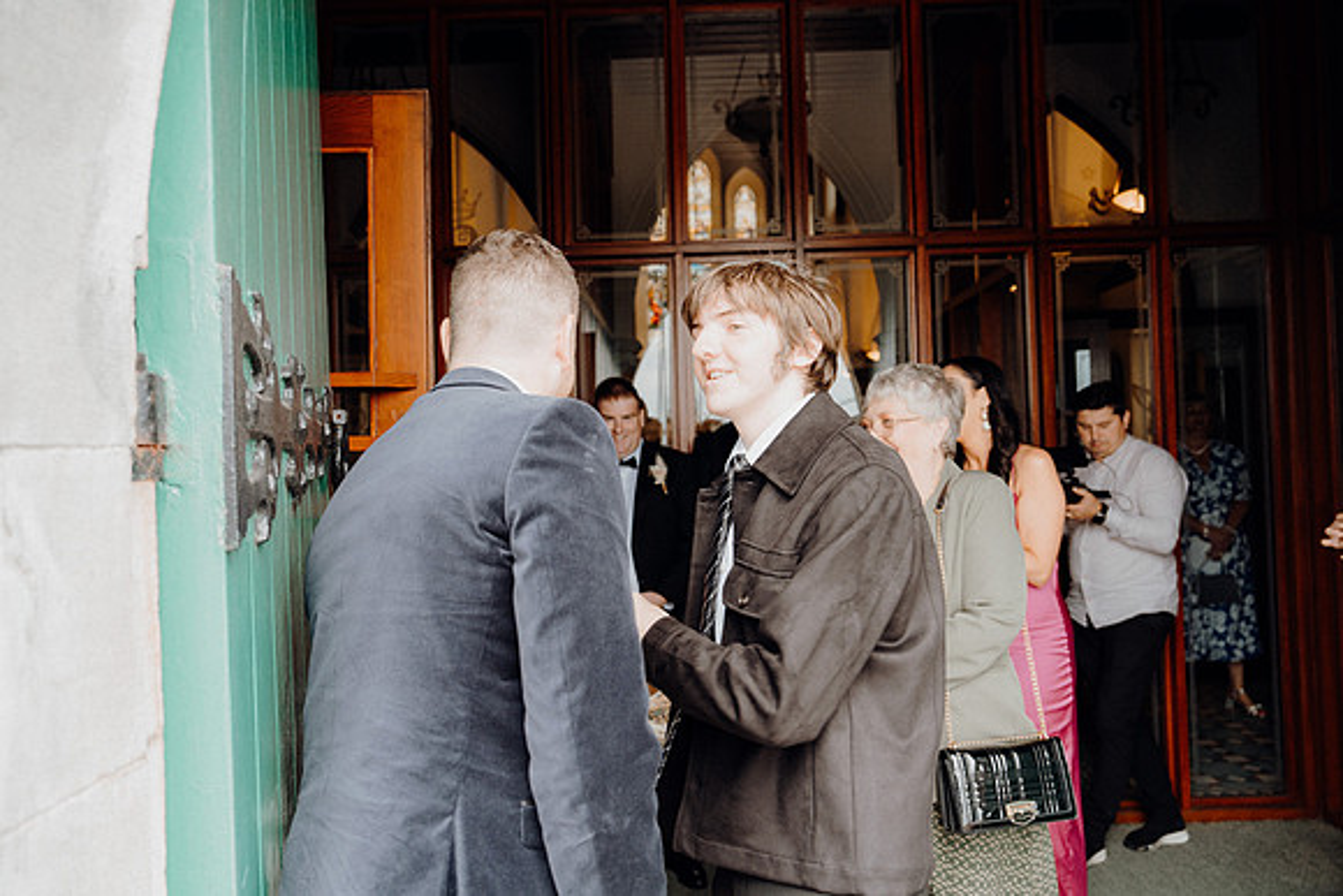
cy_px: 448
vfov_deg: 46.4
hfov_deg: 65.5
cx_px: 672
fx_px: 1045
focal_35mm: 28
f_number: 3.5
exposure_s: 1/200
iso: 400
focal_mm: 28
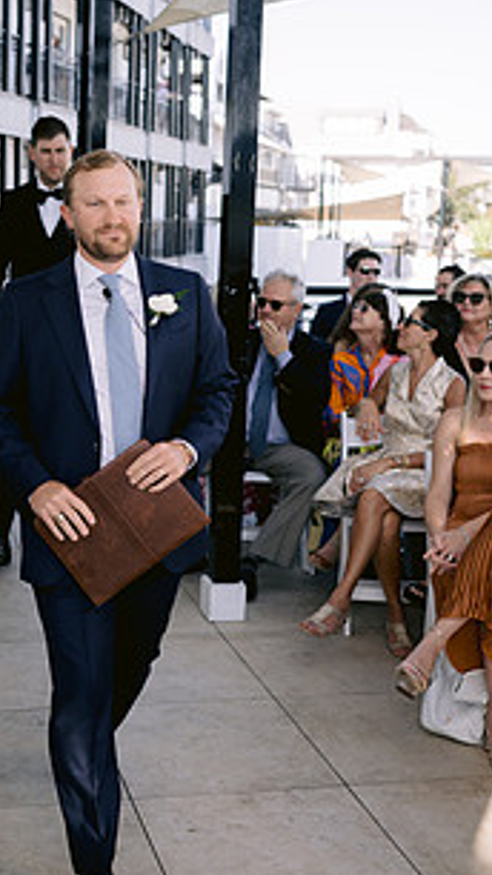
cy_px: 369
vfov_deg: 38.4
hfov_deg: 21.9
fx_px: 1253
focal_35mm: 54
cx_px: 80
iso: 200
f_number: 2.8
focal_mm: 35
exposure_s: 1/800
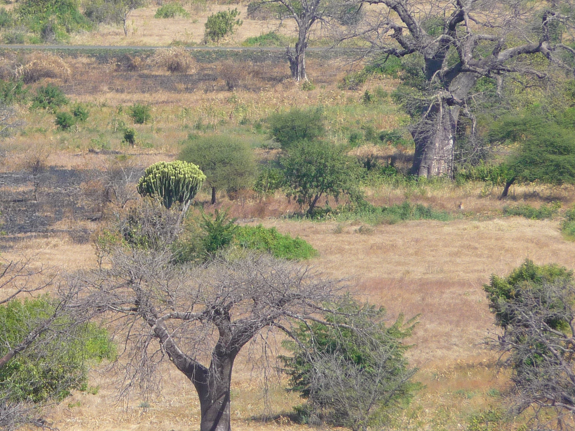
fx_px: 8224
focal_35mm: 495
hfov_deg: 4.0
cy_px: 205
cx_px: 40
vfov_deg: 3.0
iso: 100
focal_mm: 44
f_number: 4.9
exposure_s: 1/400
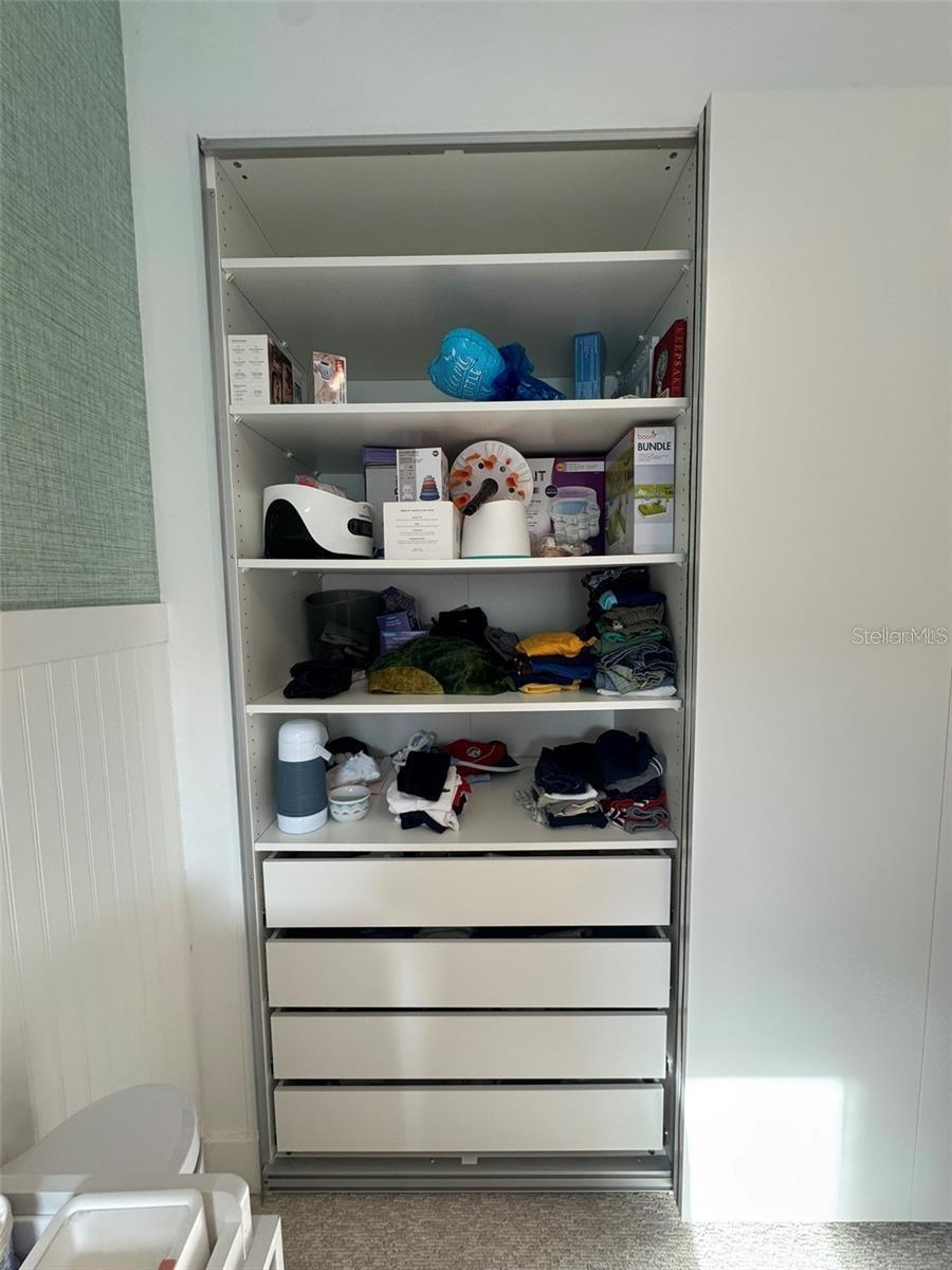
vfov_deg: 102.1
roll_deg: +1.0
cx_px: 476
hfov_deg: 85.7
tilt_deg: -5.4
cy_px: 635
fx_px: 513
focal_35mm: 14
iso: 160
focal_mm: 2.22
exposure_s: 1/120
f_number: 2.2
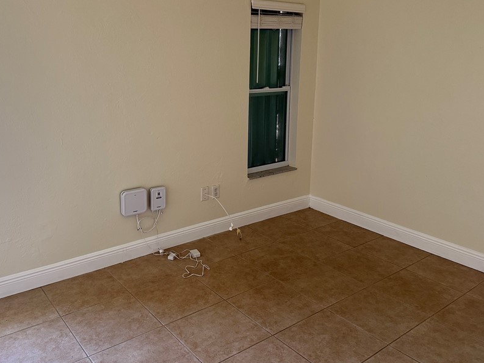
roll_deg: -0.5
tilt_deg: -10.0
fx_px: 434
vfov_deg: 45.3
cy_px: 151
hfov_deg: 58.3
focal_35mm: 31
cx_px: 229
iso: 320
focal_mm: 6.76
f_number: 1.78
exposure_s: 1/60
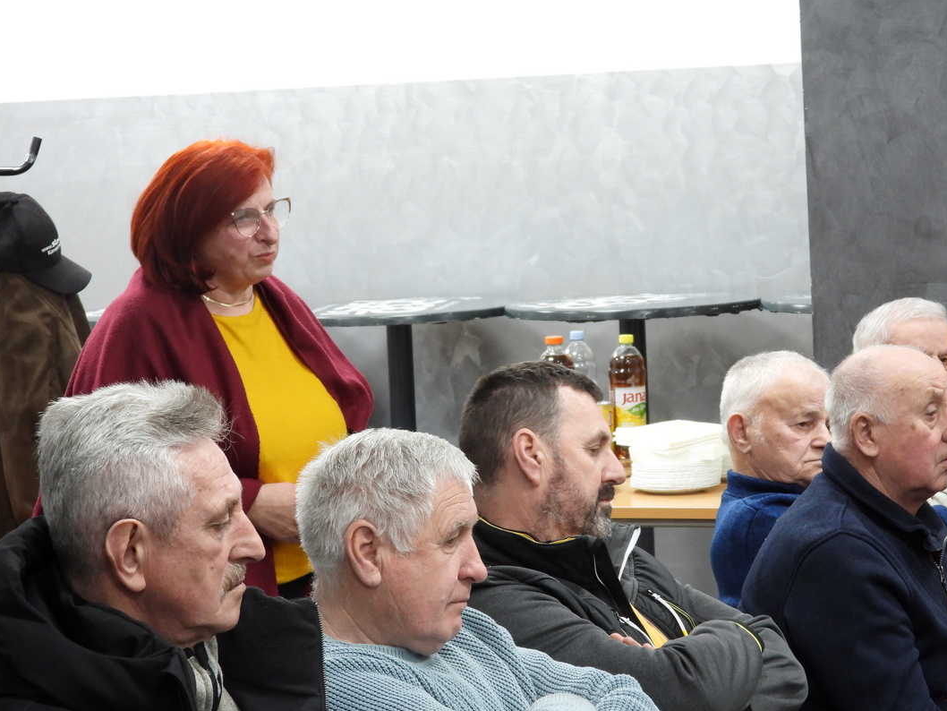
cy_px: 348
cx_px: 518
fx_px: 3010
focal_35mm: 110
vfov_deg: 13.5
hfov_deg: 17.9
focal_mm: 17.5
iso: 400
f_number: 3.5
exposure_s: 1/25
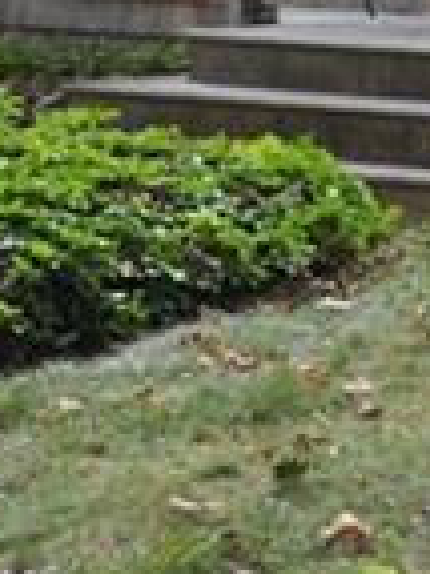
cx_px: 1129
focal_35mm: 269
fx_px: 4462
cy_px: -668
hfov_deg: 5.3
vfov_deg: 7.0
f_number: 5
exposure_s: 1/160
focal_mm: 26
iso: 200
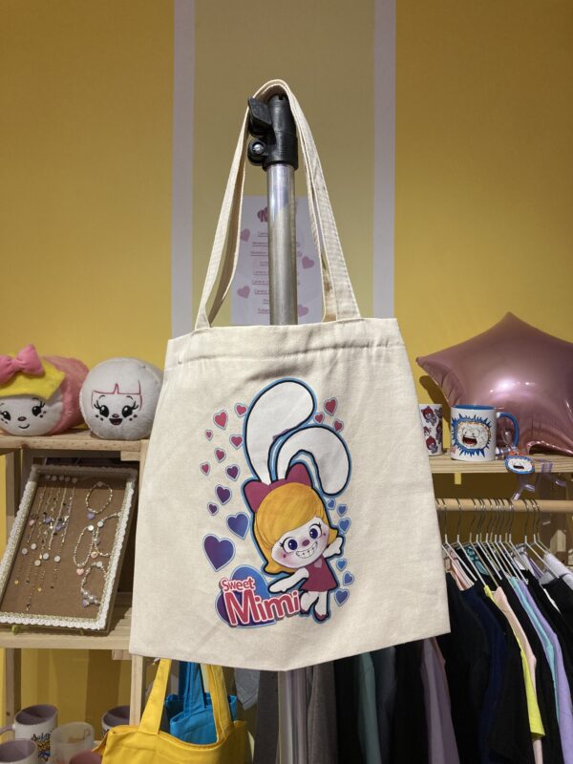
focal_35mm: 28
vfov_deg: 63.4
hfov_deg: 49.7
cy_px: 382
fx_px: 618
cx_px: 286
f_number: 1.8
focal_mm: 3.99
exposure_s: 1/79
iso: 80
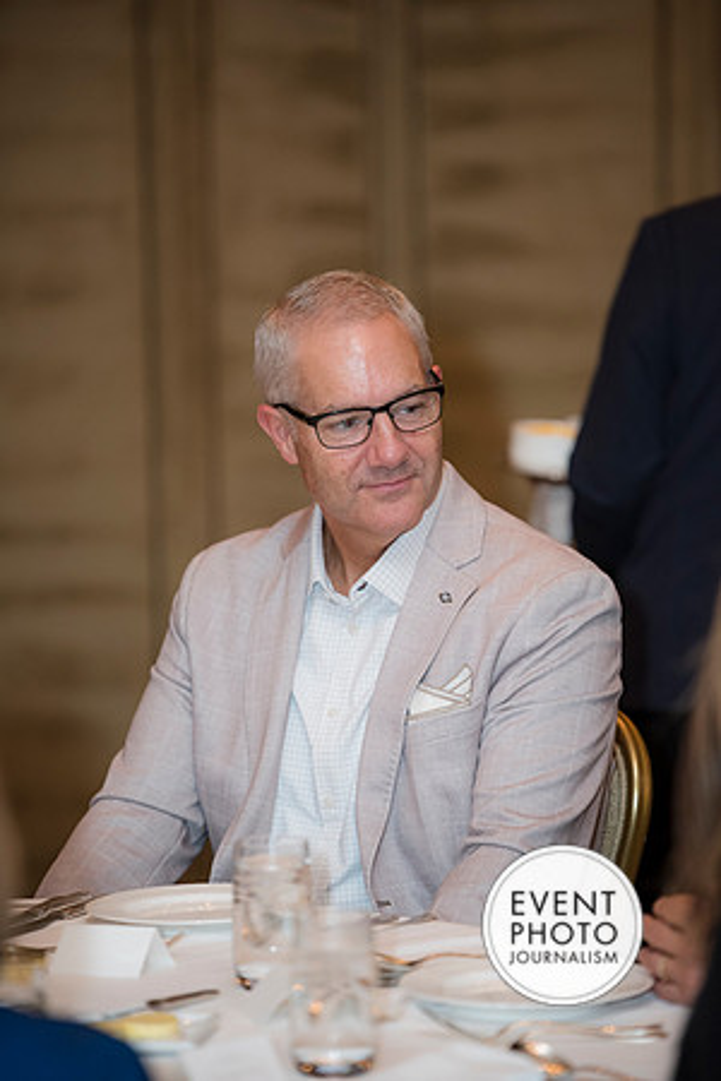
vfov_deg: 10.3
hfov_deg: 6.9
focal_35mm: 200
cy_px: 540
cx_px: 360
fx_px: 6008
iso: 1250
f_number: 3.2
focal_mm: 200
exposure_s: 1/125
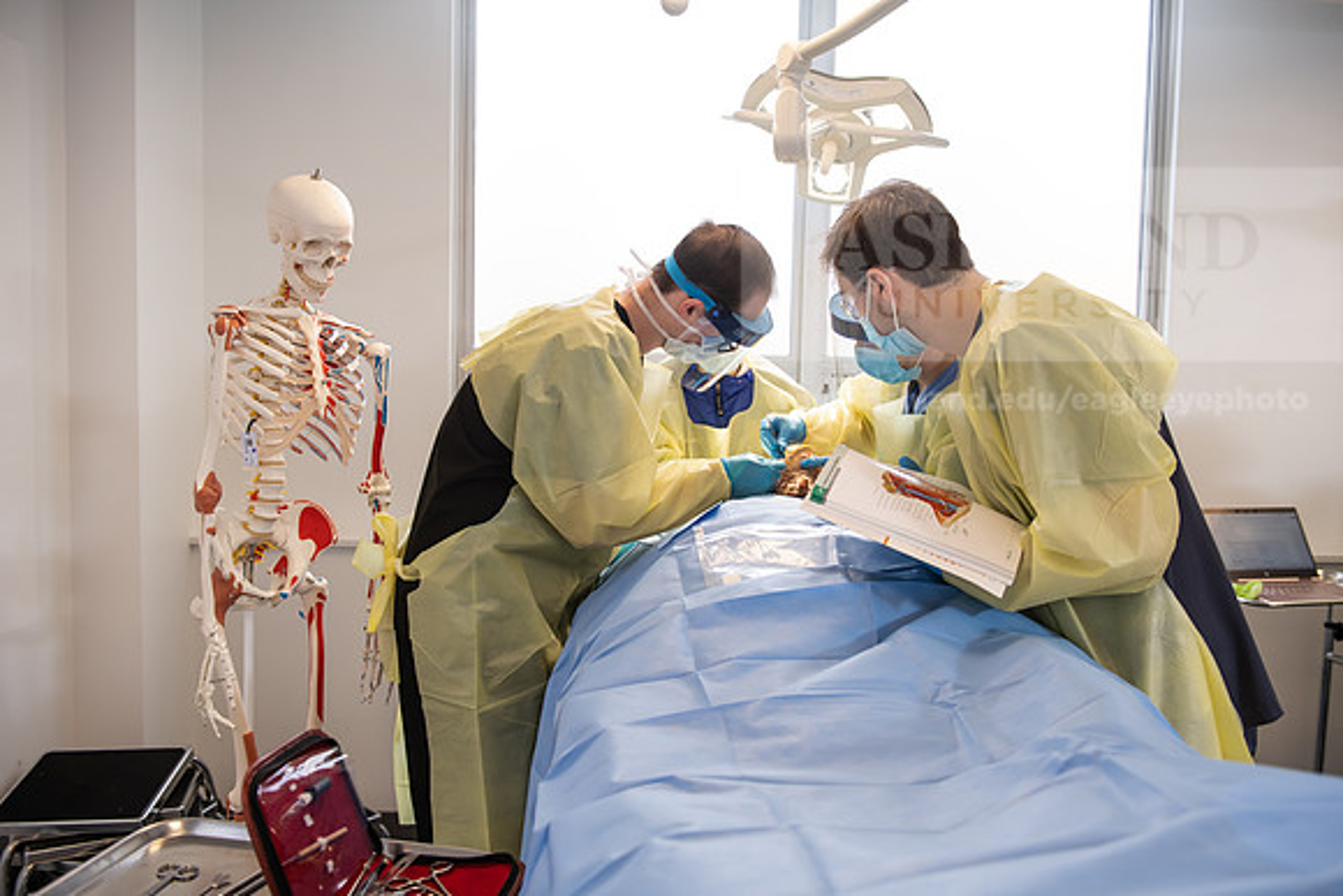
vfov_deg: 45.0
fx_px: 1082
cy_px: 448
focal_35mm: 29
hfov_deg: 63.6
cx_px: 672
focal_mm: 29
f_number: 3.5
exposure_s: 1/200
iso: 500
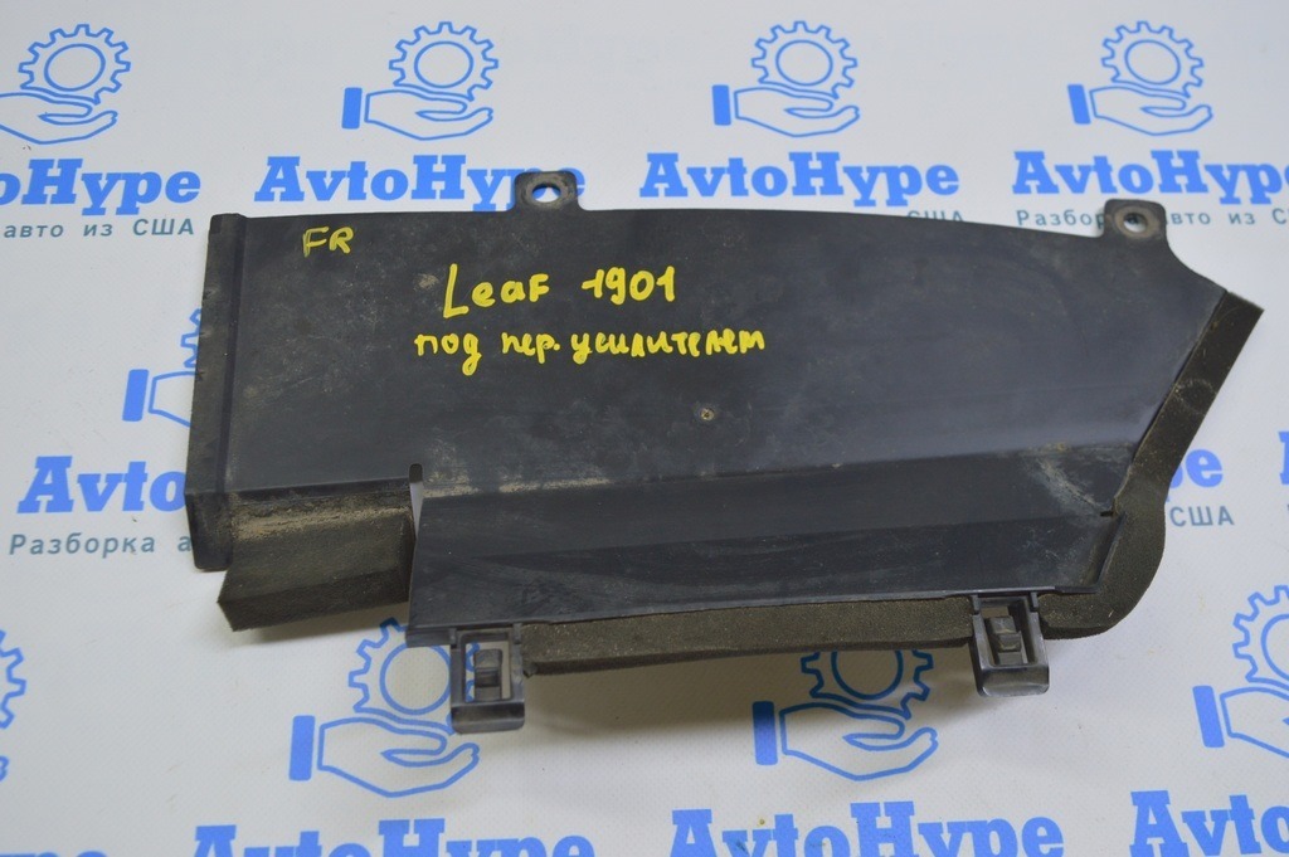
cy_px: 428
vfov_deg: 39.9
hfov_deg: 57.3
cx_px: 644
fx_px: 1181
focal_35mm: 33
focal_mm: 22
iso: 400
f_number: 5.6
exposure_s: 1/30
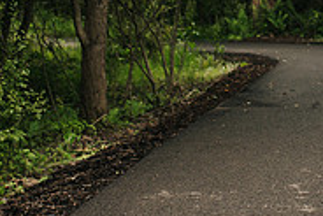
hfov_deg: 16.0
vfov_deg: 11.1
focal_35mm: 121
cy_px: -60
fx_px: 1086
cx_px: 428
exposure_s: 1/2000
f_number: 2.8
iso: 320
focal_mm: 35
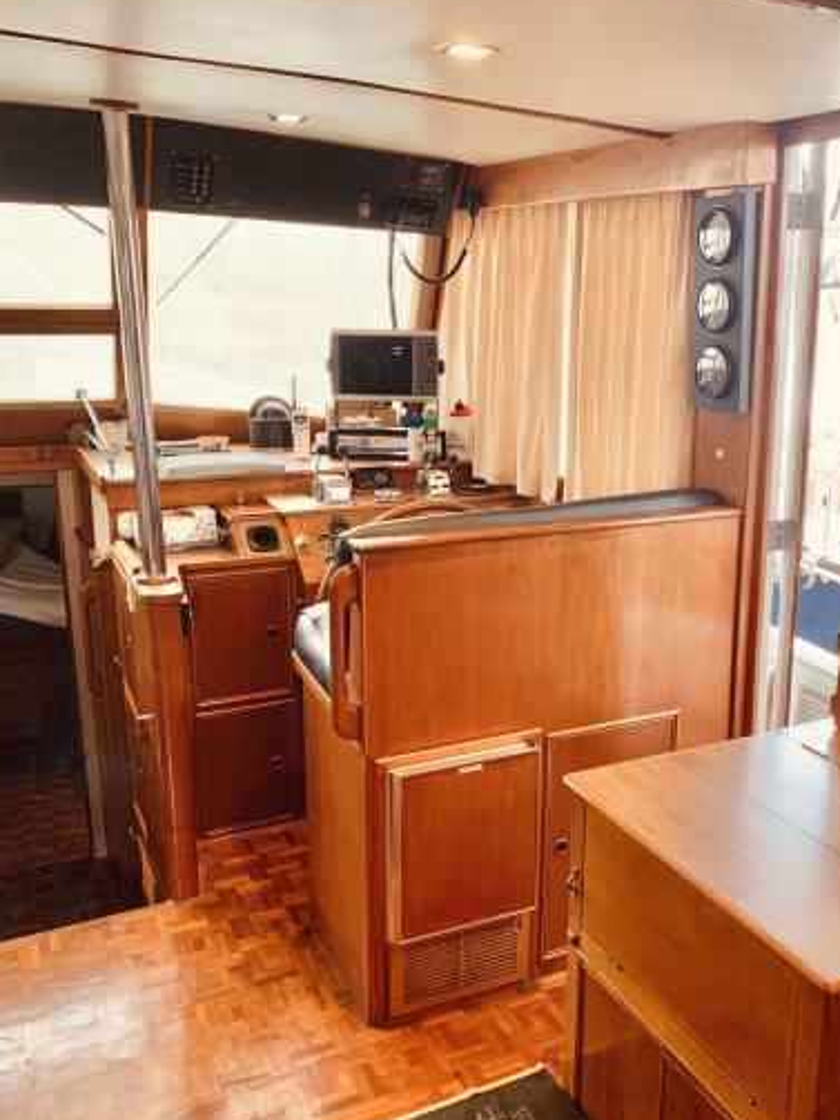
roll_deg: -0.1
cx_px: 484
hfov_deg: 45.3
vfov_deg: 58.3
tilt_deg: -15.0
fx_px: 1003
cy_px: 603
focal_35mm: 31
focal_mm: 4.25
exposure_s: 1/60
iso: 125
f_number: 1.8
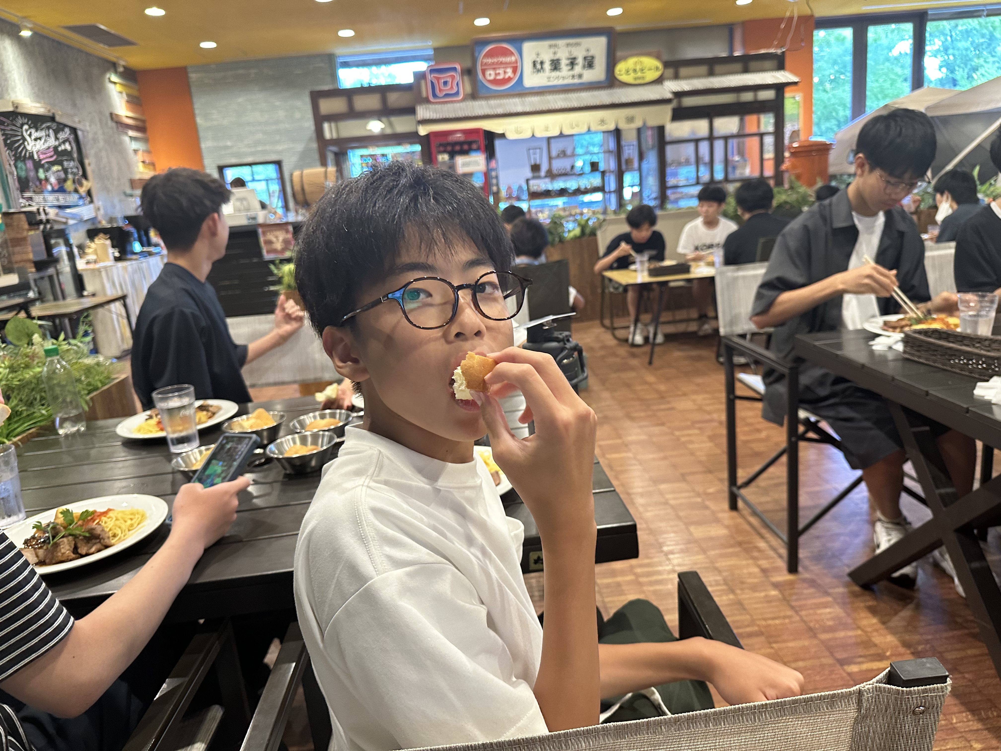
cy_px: 376
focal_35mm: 24
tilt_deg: -14.1
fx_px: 694
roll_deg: +3.7
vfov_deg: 56.8
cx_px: 500
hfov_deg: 71.6
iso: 320
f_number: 1.78
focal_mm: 6.86
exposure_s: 1/60
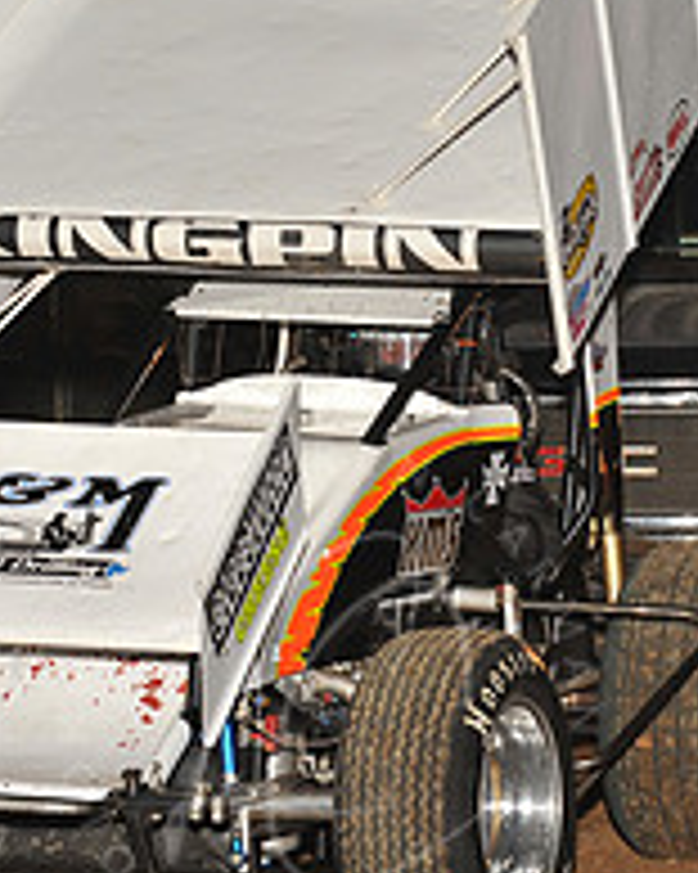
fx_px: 6228
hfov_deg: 6.4
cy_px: 297
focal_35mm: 241
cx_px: 324
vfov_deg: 8.0
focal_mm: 86
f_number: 8
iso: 800
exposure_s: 1/320
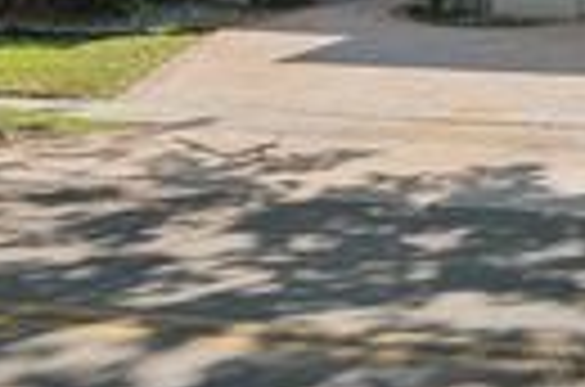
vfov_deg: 12.7
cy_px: -124
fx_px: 1686
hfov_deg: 19.6
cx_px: 423
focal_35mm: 104
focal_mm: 18.2
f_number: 6.4
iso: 320
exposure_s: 1/800
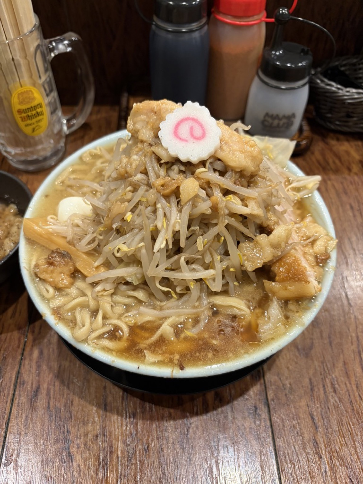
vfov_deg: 67.3
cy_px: 242
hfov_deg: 53.1
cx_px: 182
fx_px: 364
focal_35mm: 26
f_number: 1.6
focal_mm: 5.96
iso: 160
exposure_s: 1/50
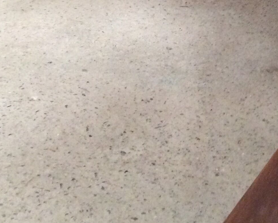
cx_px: 192
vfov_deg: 17.9
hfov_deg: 22.9
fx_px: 683
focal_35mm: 83
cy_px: -14
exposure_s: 1/20
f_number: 2.4
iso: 320
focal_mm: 3.3
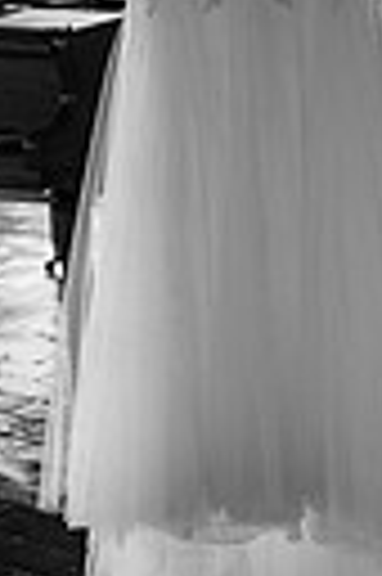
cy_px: -14
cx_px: 101
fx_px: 1963
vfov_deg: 16.3
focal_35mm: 123
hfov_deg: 11.1
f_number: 2.5
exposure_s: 1/200
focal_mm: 35
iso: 320
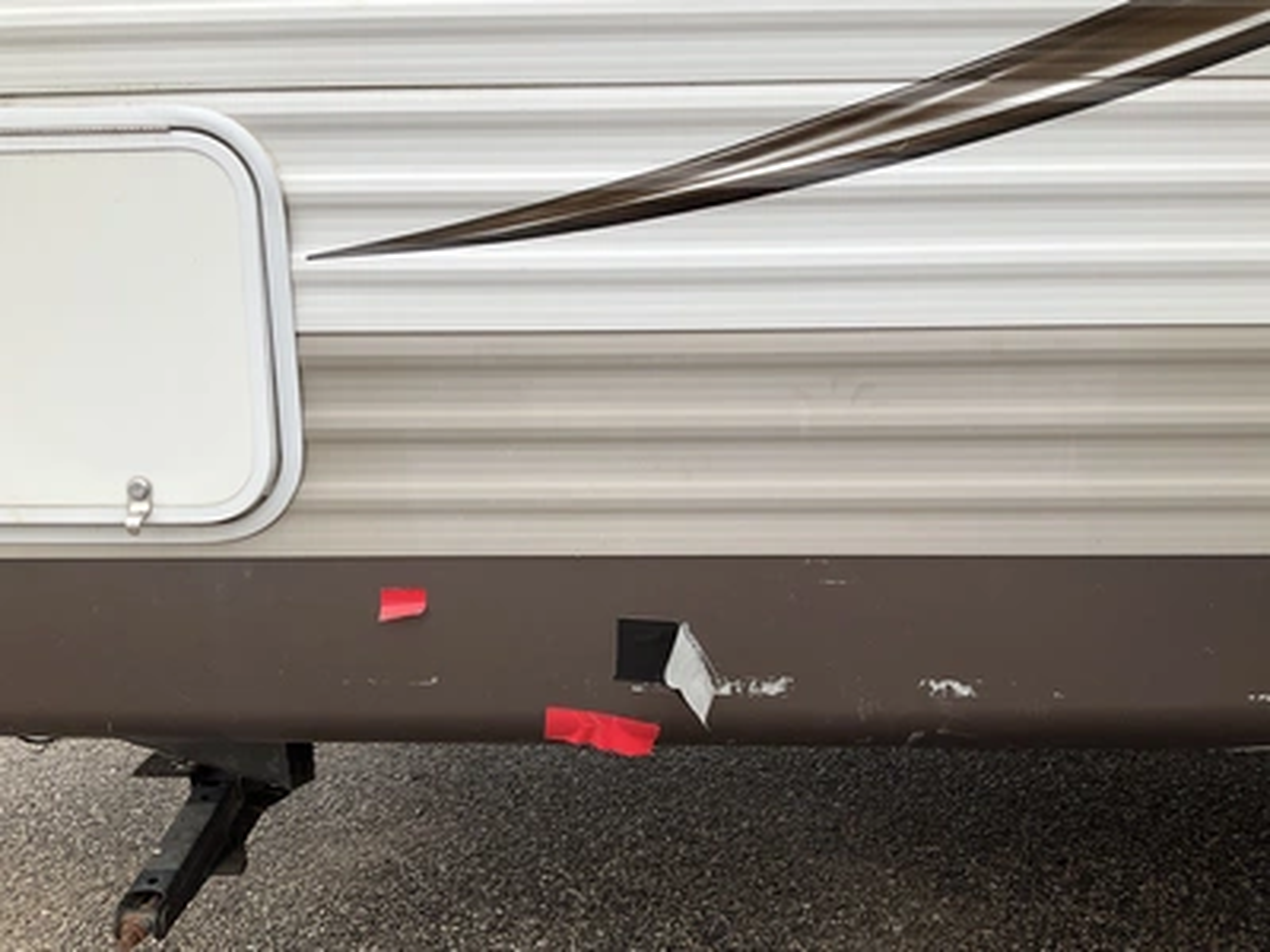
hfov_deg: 61.7
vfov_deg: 48.2
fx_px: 1064
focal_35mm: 29
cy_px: 476
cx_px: 635
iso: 25
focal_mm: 3
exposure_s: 1/442
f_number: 1.8
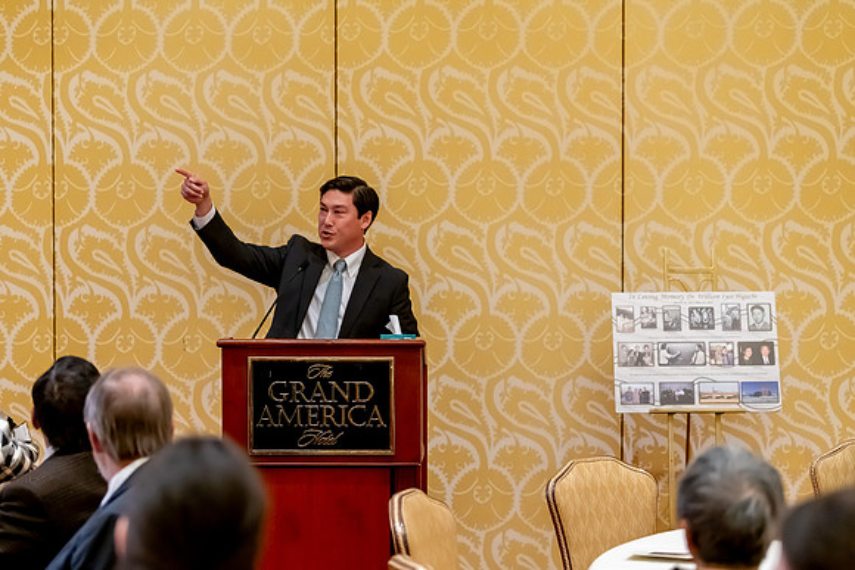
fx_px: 1973
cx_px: 385
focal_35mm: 83
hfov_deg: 24.4
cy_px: 306
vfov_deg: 16.5
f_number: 2.8
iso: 6400
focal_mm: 75
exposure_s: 1/160
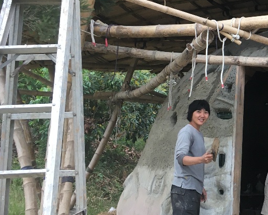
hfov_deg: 24.9
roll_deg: -1.3
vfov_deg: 21.7
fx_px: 555
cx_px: 308
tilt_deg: +8.5
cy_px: 69
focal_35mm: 70
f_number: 2.2
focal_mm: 4.15
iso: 25
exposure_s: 1/30
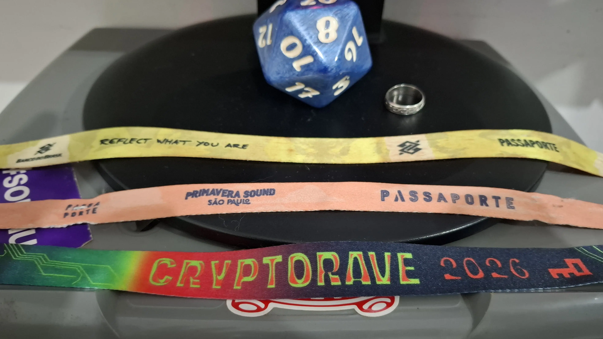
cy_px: 178
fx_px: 416
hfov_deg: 71.9
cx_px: 305
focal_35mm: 26
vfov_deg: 44.4
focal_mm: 5.54
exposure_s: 1/20
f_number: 1.8
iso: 800
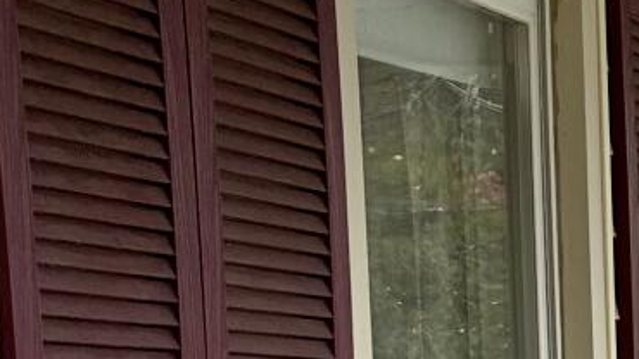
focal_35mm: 153
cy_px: 847
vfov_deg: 7.4
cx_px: 1259
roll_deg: +0.0
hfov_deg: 12.5
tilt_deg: -9.7
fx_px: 2592
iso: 64
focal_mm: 5.96
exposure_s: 1/424
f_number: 1.6
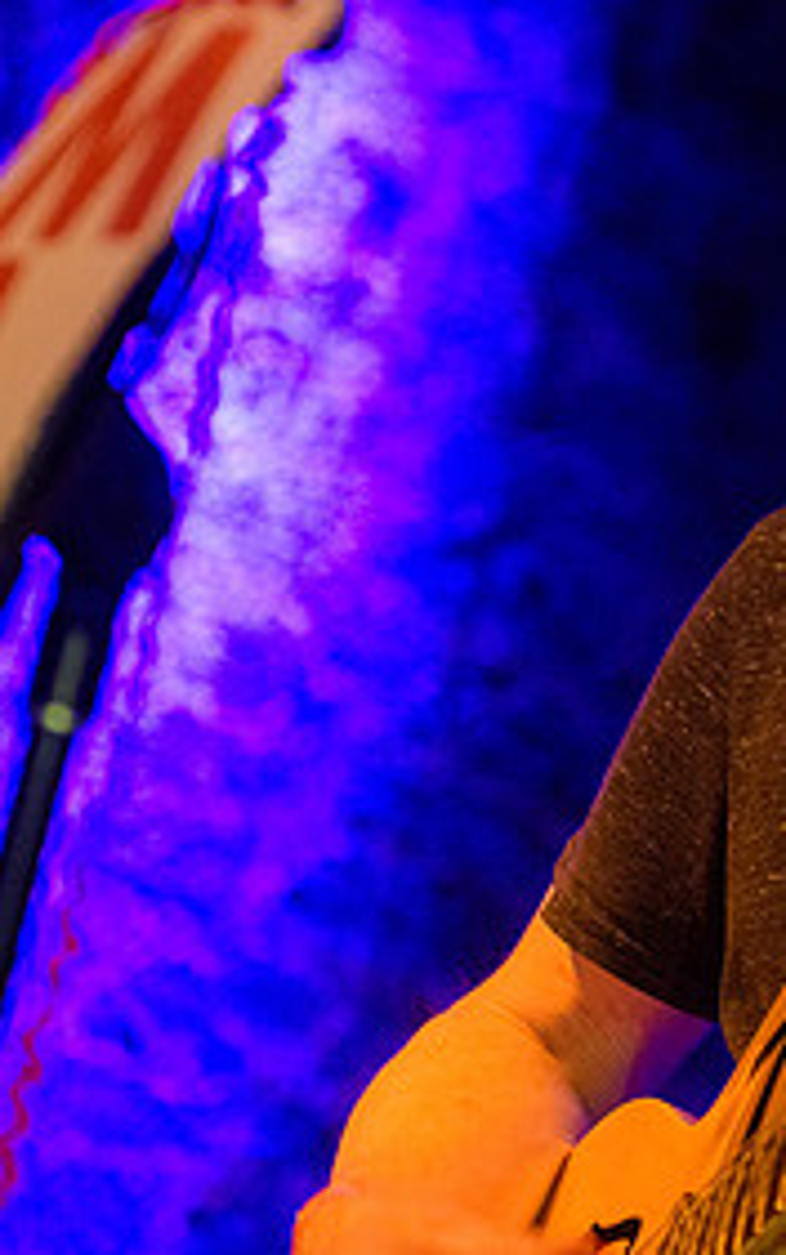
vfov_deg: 13.0
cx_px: 827
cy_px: 414
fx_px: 5510
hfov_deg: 8.1
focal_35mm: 161
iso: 4000
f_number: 3.2
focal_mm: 70
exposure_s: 1/100
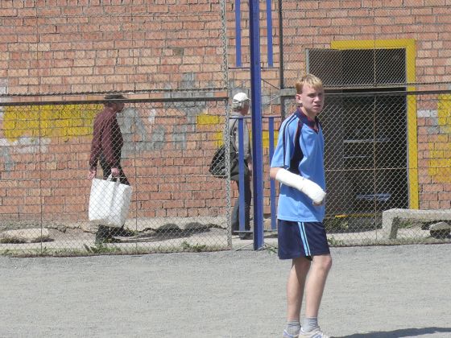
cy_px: 169
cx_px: 226
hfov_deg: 14.0
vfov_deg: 10.5
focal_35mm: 141
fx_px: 1837
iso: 100
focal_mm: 16.7
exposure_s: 1/400
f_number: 5.6
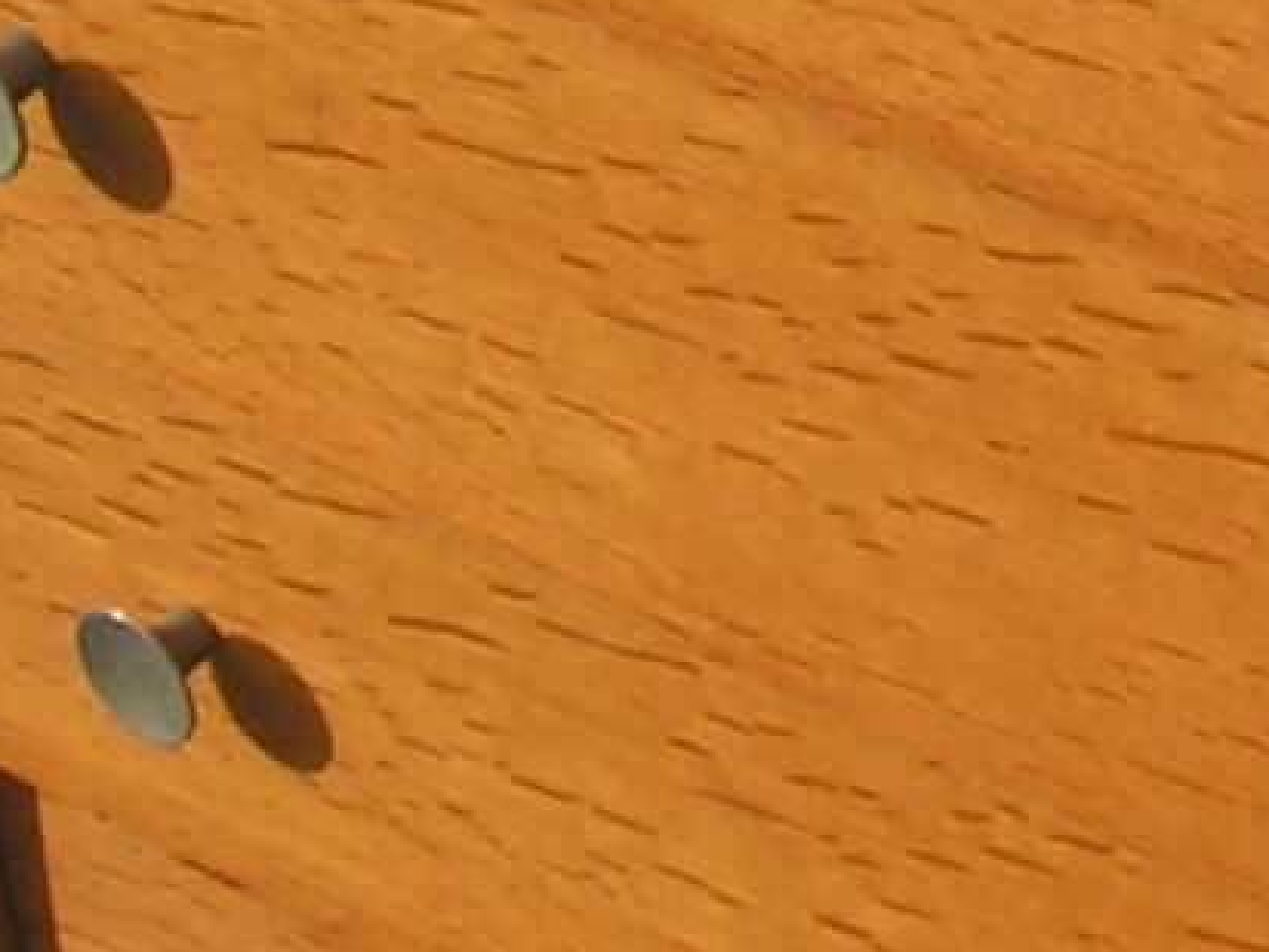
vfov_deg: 7.8
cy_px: 71
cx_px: 2138
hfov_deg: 10.0
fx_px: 6929
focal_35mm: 189
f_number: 3.2
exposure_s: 1/1000
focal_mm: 5.8
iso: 50
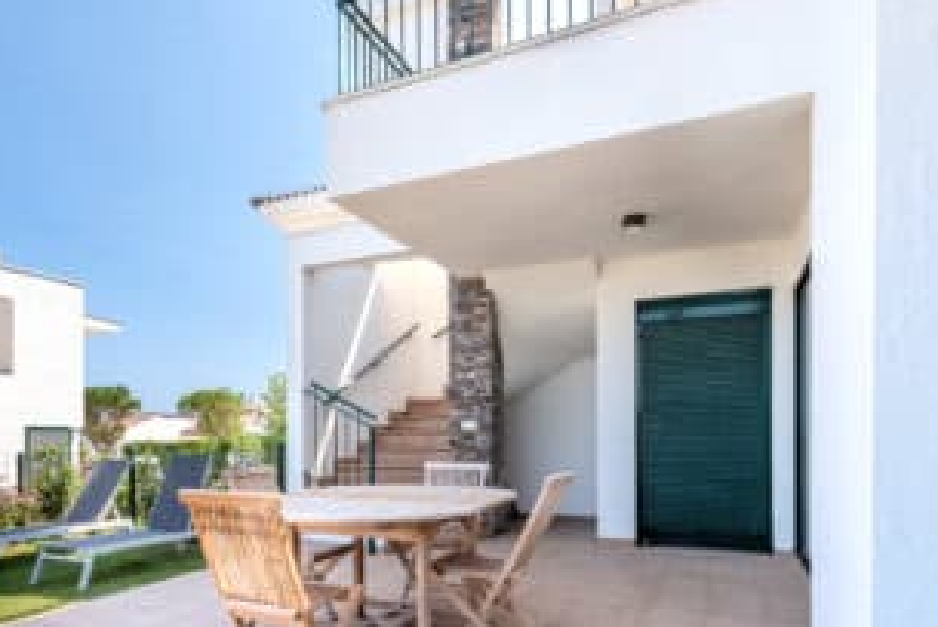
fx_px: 626
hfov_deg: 72.4
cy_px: 446
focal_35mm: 24
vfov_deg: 51.6
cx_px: 351
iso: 200
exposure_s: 1/1250
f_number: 9
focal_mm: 10
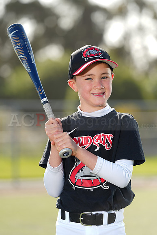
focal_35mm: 200
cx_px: 78
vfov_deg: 10.3
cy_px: 118
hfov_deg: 6.9
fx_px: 1307
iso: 64
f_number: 4.5
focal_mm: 200
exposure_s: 1/250
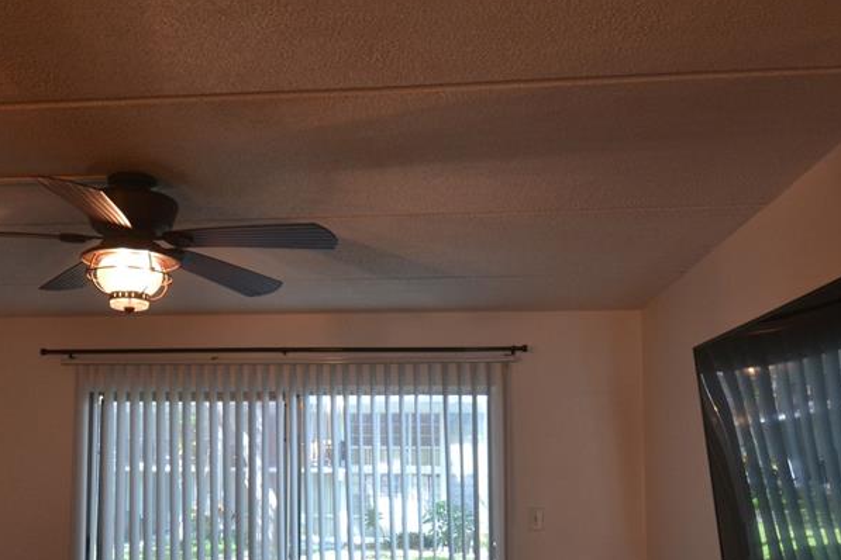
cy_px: 394
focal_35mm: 36
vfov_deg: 36.3
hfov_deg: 52.9
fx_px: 841
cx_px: 354
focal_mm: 14
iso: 450
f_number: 4
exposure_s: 1/60
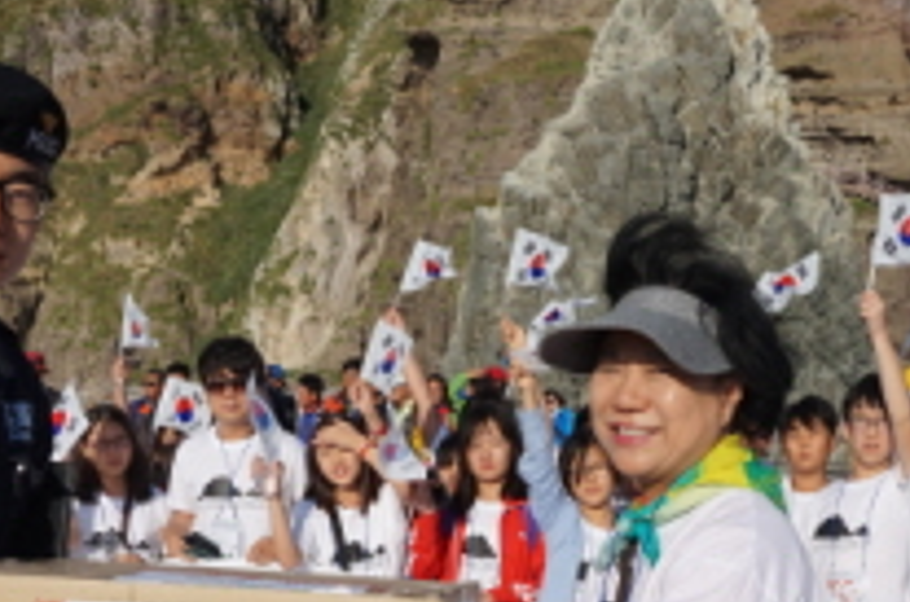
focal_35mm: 58
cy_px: 615
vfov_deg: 22.3
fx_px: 1463
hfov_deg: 34.6
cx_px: 475
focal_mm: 16
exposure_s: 1/320
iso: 100
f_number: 10
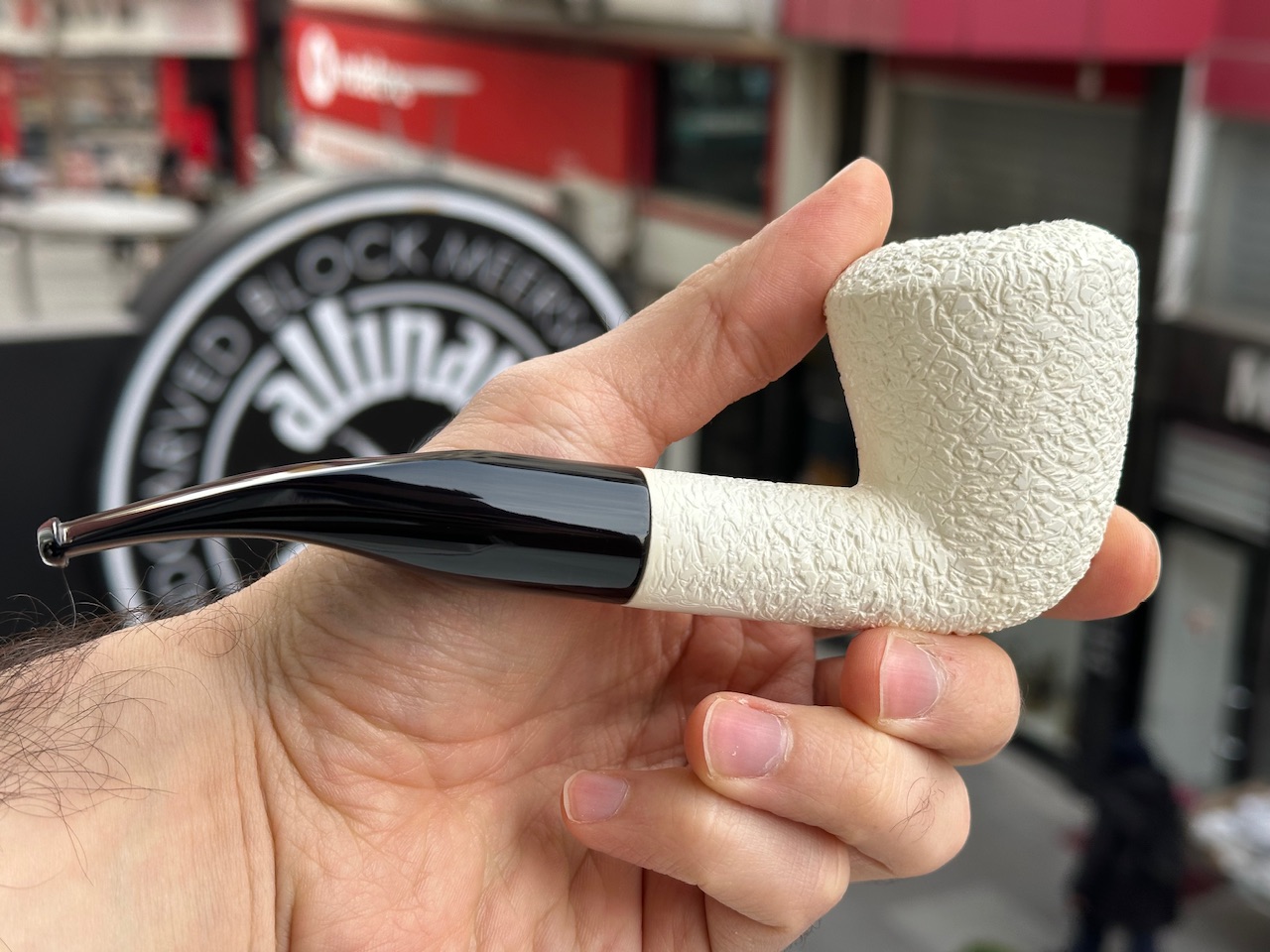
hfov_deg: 39.7
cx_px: 635
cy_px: 476
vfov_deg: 30.3
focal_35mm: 48
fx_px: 1761
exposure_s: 1/417
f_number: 1.78
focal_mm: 6.86
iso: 64
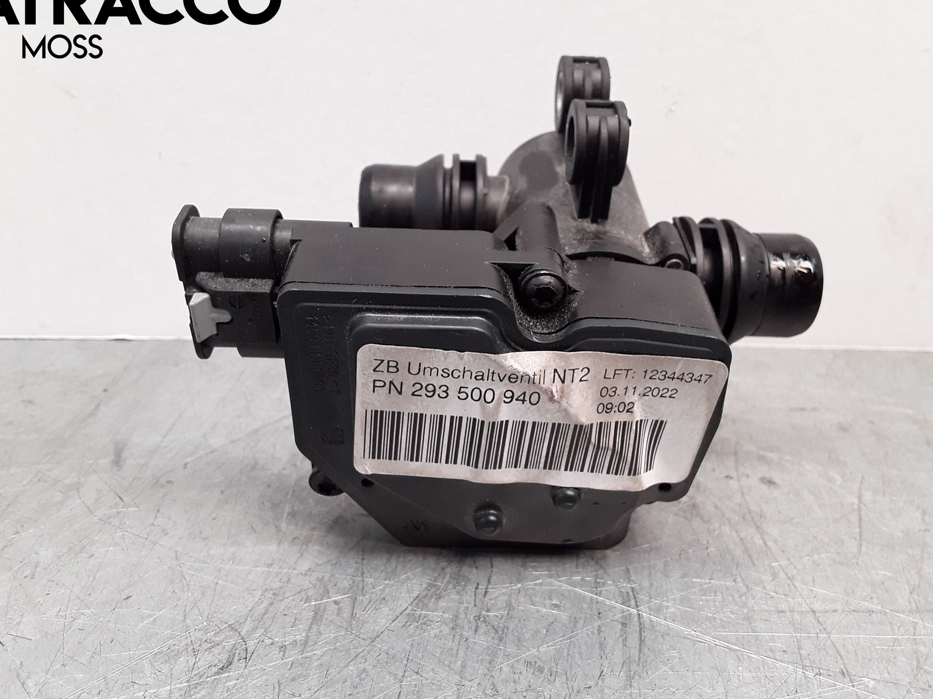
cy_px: 357
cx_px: 488
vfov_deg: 45.4
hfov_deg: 58.3
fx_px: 835
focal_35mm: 31
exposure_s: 1/50
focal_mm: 2.91
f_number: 1.9
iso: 50
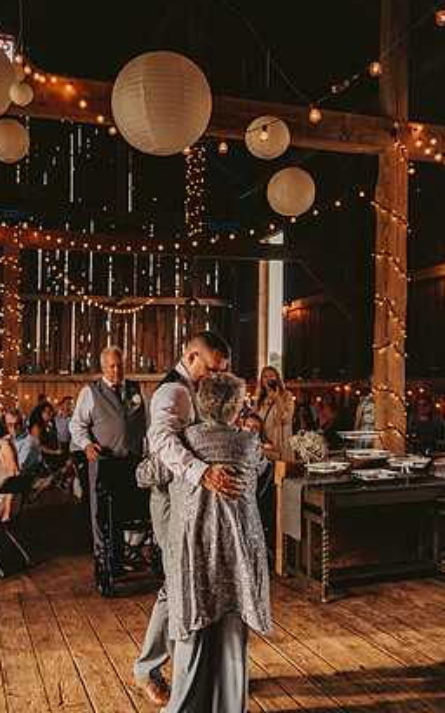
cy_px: 381
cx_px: 195
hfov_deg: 33.5
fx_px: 738
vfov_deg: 51.5
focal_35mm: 38
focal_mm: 34
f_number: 2.8
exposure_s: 1/200
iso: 800
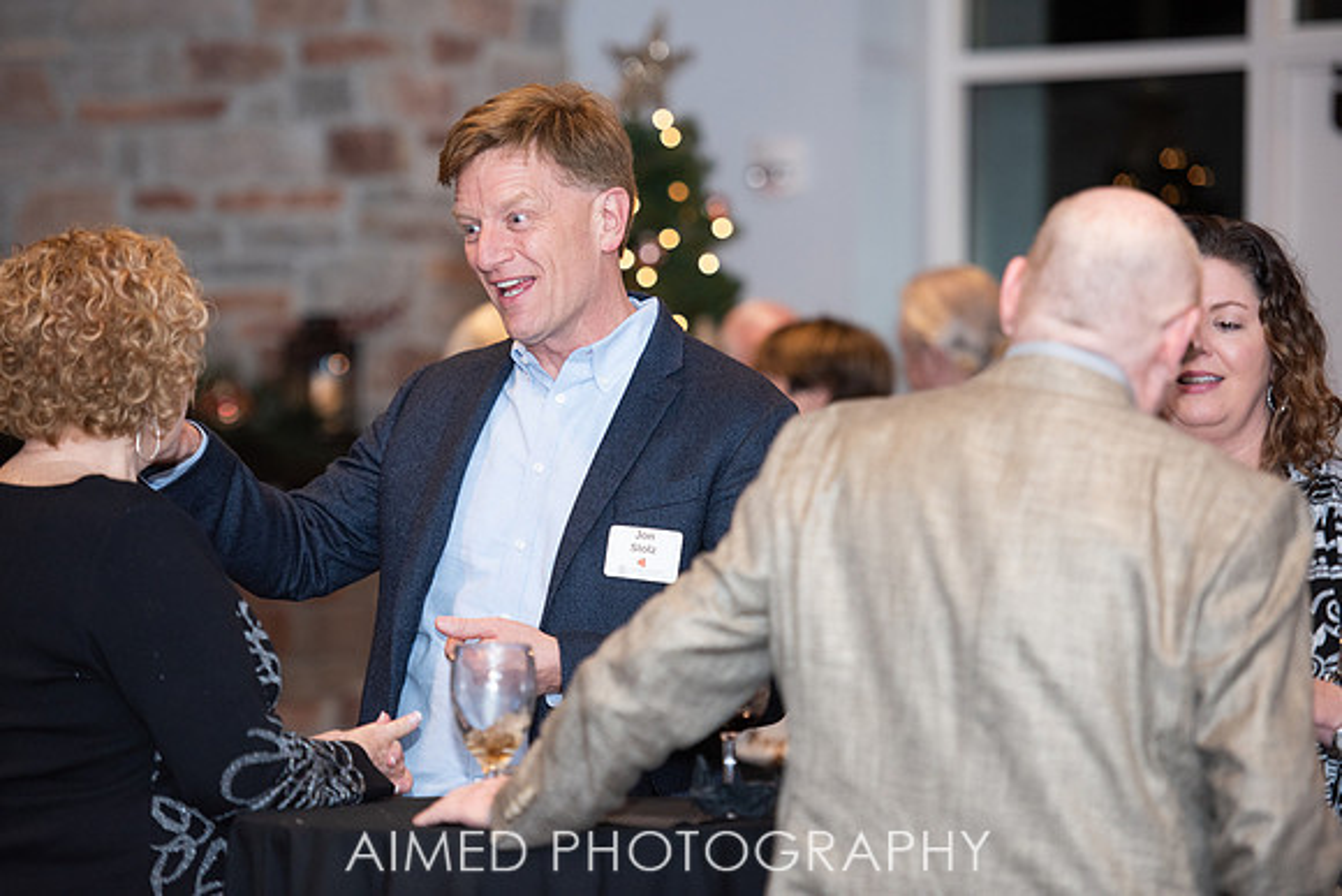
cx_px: 626
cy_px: 418
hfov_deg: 12.0
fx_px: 6365
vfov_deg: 8.0
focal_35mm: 171
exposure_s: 1/200
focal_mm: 160
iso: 640
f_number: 2.8
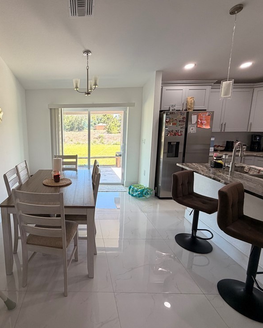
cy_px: 160
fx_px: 185
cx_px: 77
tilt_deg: -9.8
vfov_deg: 83.3
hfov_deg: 67.8
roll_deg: +1.3
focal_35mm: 19
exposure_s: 1/120
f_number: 2.2
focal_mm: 2.22
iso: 160
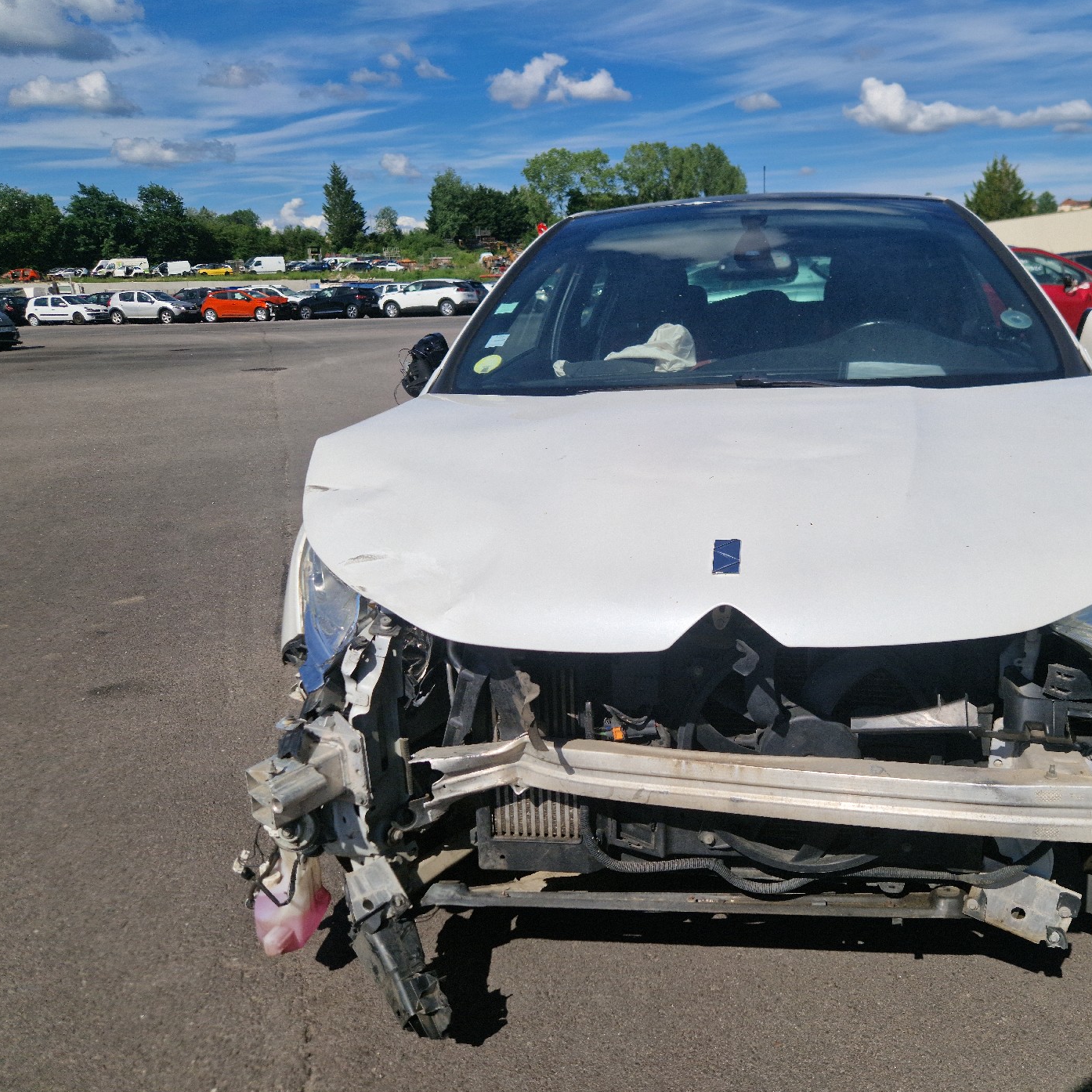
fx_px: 999
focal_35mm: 28
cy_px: 551
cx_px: 723
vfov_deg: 57.3
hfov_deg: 56.2
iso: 50
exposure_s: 1/5000
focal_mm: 5.4
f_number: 1.8
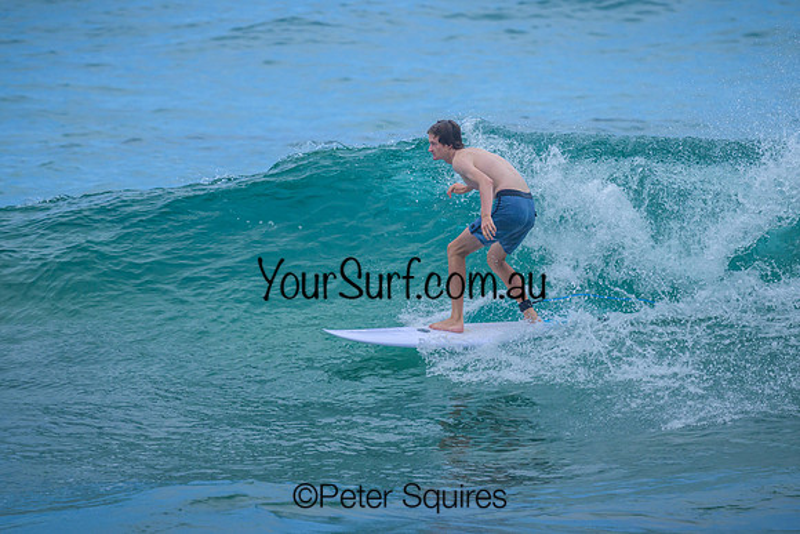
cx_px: 456
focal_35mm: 1099
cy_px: 193
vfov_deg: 1.3
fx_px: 24428
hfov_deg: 1.9
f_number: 6.3
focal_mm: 800
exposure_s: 1/2500
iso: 640
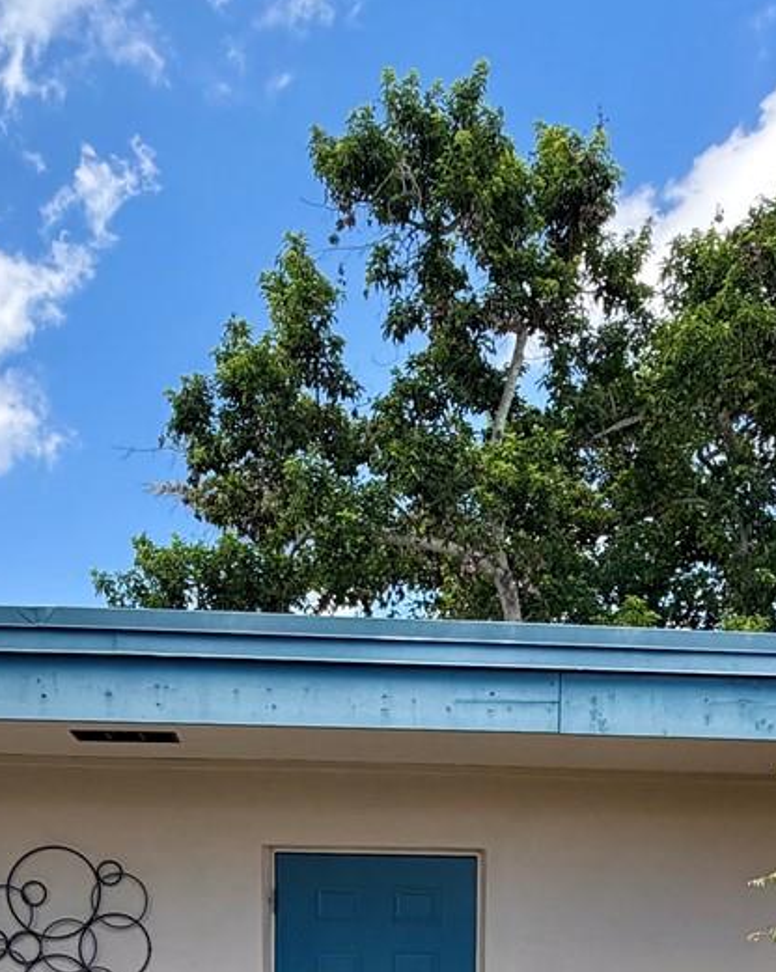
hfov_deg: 35.6
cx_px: 425
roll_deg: +0.2
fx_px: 1207
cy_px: 1047
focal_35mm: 42
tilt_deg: -4.3
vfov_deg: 37.4
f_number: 2.2
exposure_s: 1/510
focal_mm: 2.22
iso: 40
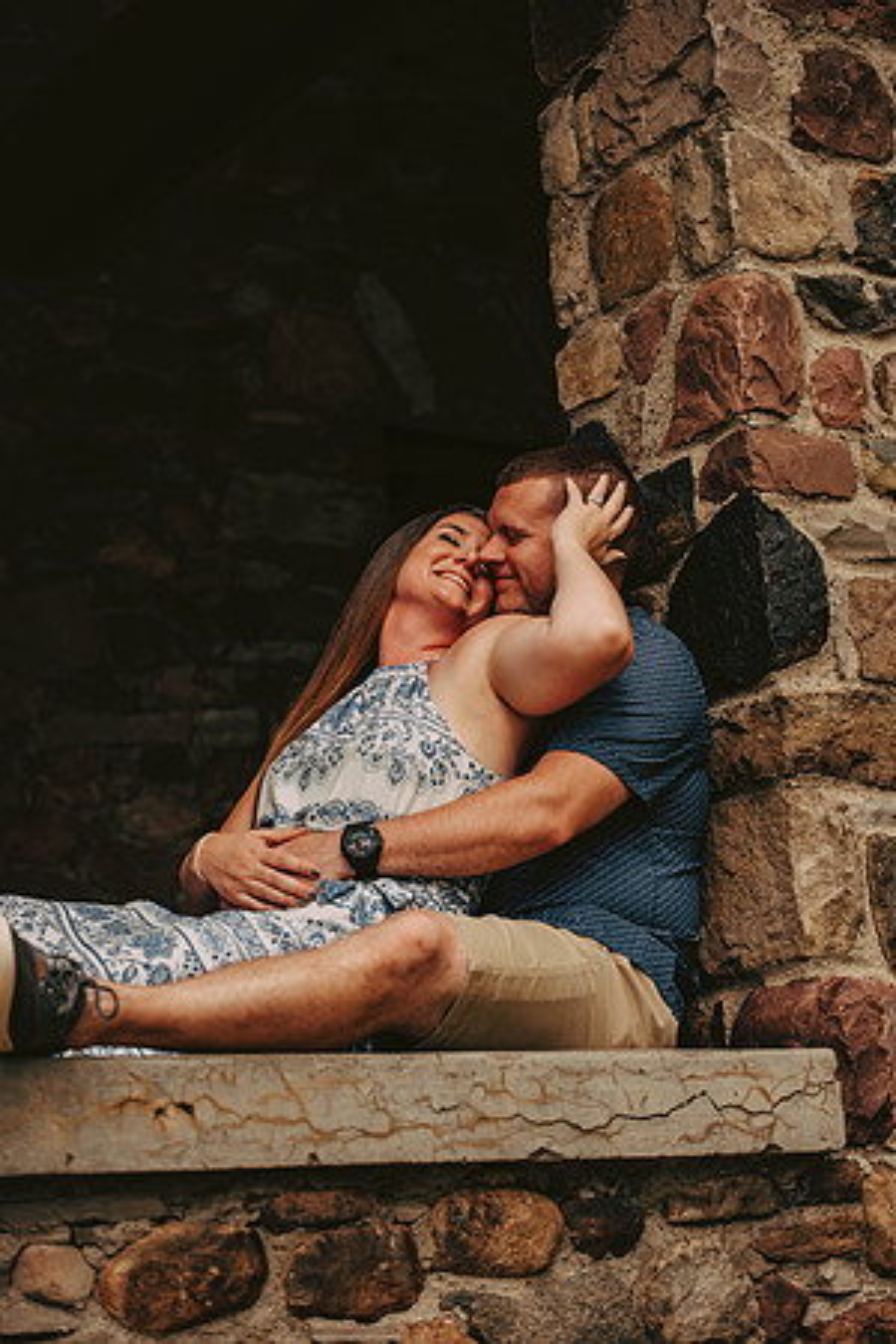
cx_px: 448
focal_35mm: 78
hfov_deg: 17.5
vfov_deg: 26.0
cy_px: 672
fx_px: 2912
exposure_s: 1/160
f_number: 2.8
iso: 320
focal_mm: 78
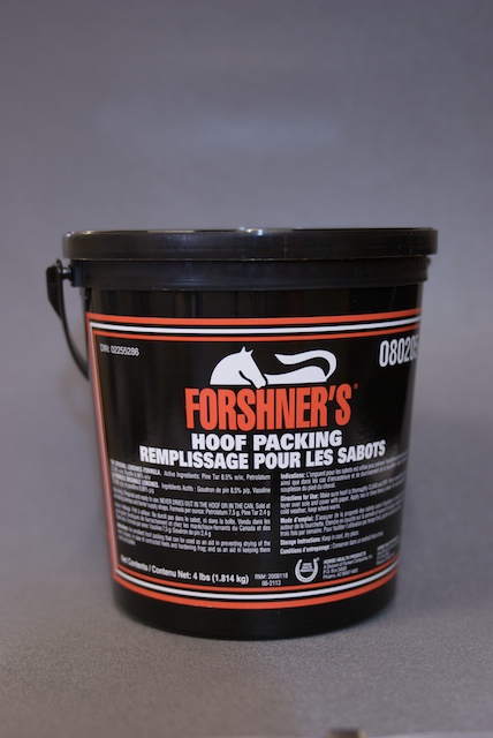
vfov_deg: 35.0
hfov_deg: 23.8
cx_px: 246
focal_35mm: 57
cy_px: 369
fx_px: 1168
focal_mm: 38
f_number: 2.8
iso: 200
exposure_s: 1/10
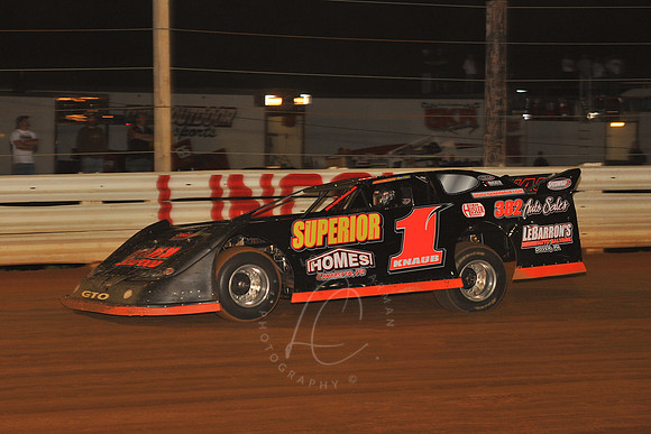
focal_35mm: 125
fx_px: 2261
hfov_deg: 16.4
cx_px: 326
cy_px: 217
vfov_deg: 11.0
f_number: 6.3
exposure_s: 1/320
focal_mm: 125
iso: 1000
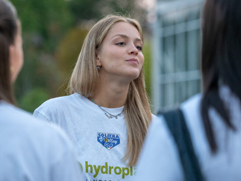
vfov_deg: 5.8
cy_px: 86
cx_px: 106
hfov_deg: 7.7
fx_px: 1790
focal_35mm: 257
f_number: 2.8
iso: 1250
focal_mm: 110
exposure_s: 1/250
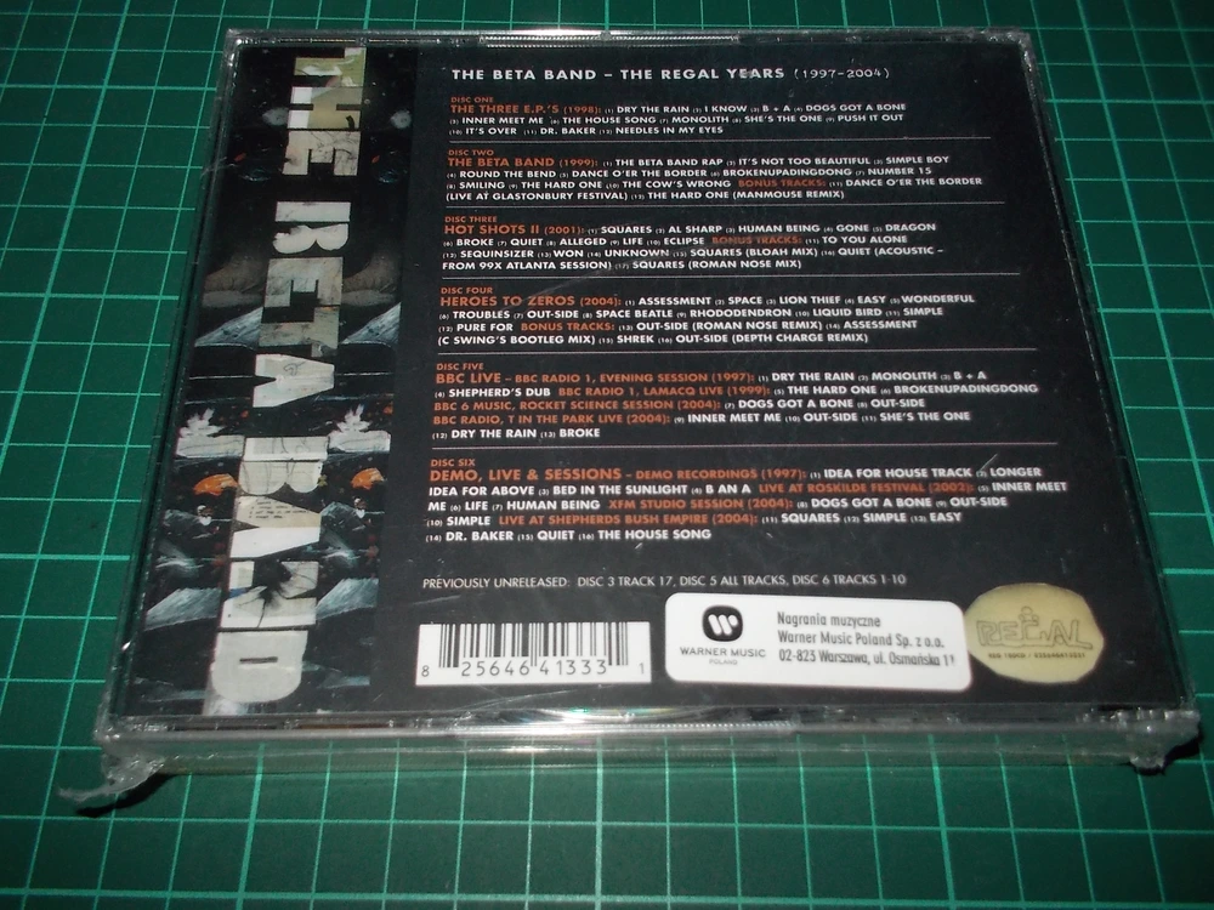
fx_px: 1017
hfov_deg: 61.7
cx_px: 607
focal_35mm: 29
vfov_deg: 48.2
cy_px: 455
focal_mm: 4.1
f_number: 3.3
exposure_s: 1/30
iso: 200
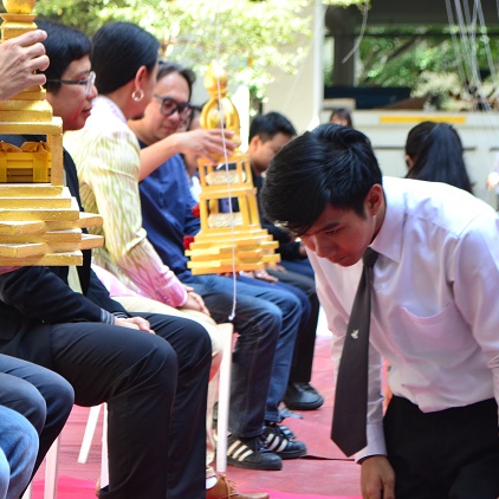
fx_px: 2166
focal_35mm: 133
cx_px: 35
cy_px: 196
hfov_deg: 13.0
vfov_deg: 13.1
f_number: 6.3
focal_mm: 55
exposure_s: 1/160
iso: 400
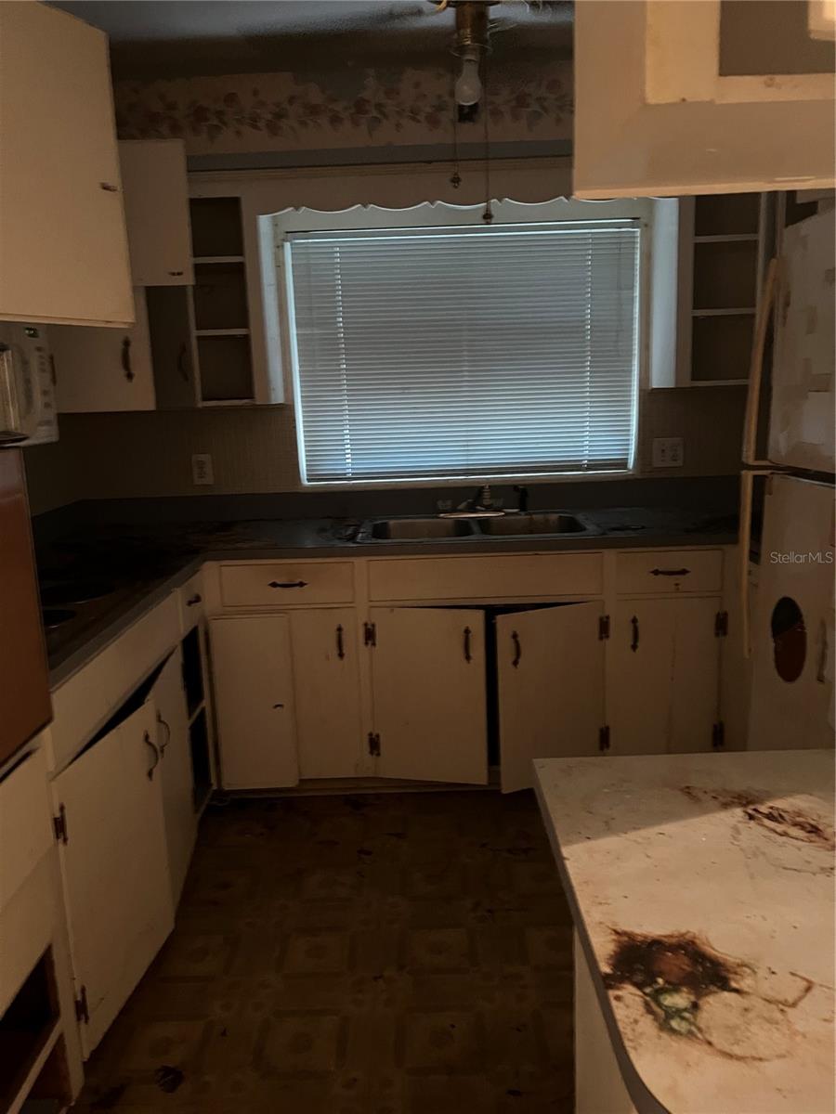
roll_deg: +2.3
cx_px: 418
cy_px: 557
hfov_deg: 53.1
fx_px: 837
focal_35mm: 26
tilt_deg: -10.3
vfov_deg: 67.3
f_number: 1.5
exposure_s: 1/24
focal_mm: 5.7
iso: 800
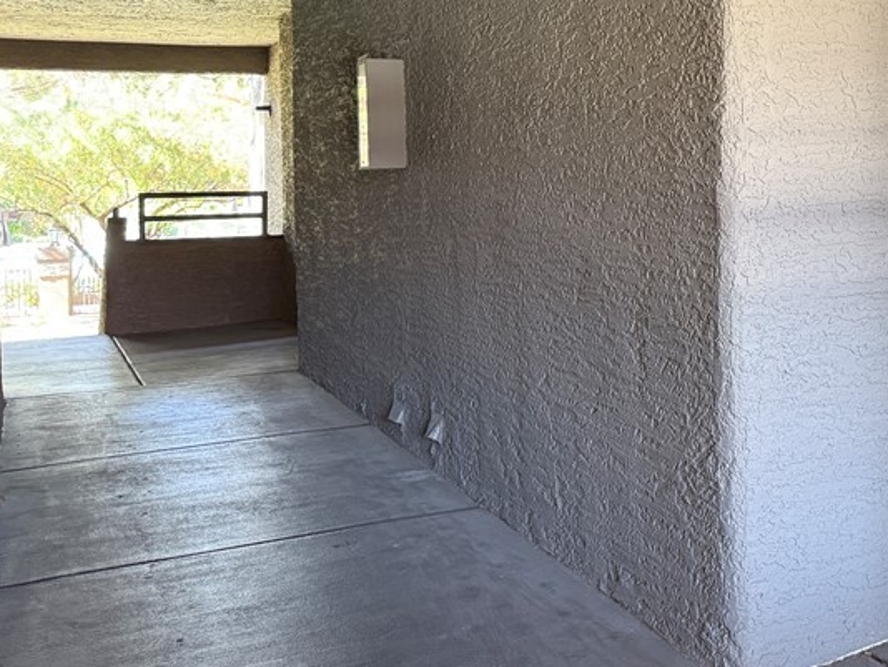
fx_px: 1181
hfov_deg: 37.8
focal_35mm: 46
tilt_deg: -0.1
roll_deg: +0.8
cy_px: 161
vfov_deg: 31.0
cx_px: 838
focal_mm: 6.76
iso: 200
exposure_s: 1/61
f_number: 1.78
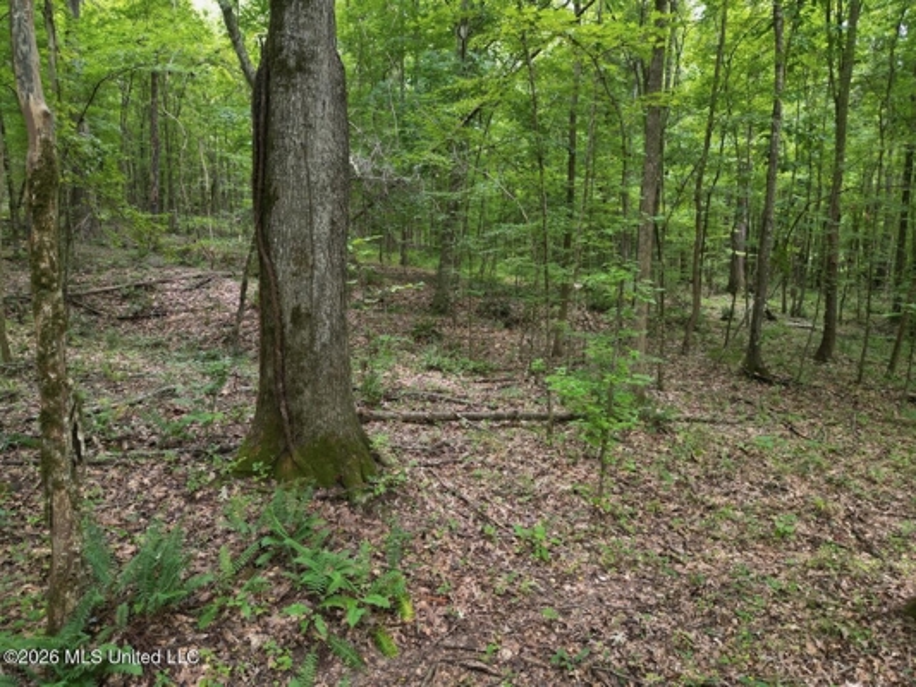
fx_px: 635
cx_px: 458
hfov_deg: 71.6
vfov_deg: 56.8
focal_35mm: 24
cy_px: 344
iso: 100
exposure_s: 1/30
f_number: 1.7
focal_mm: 6.72
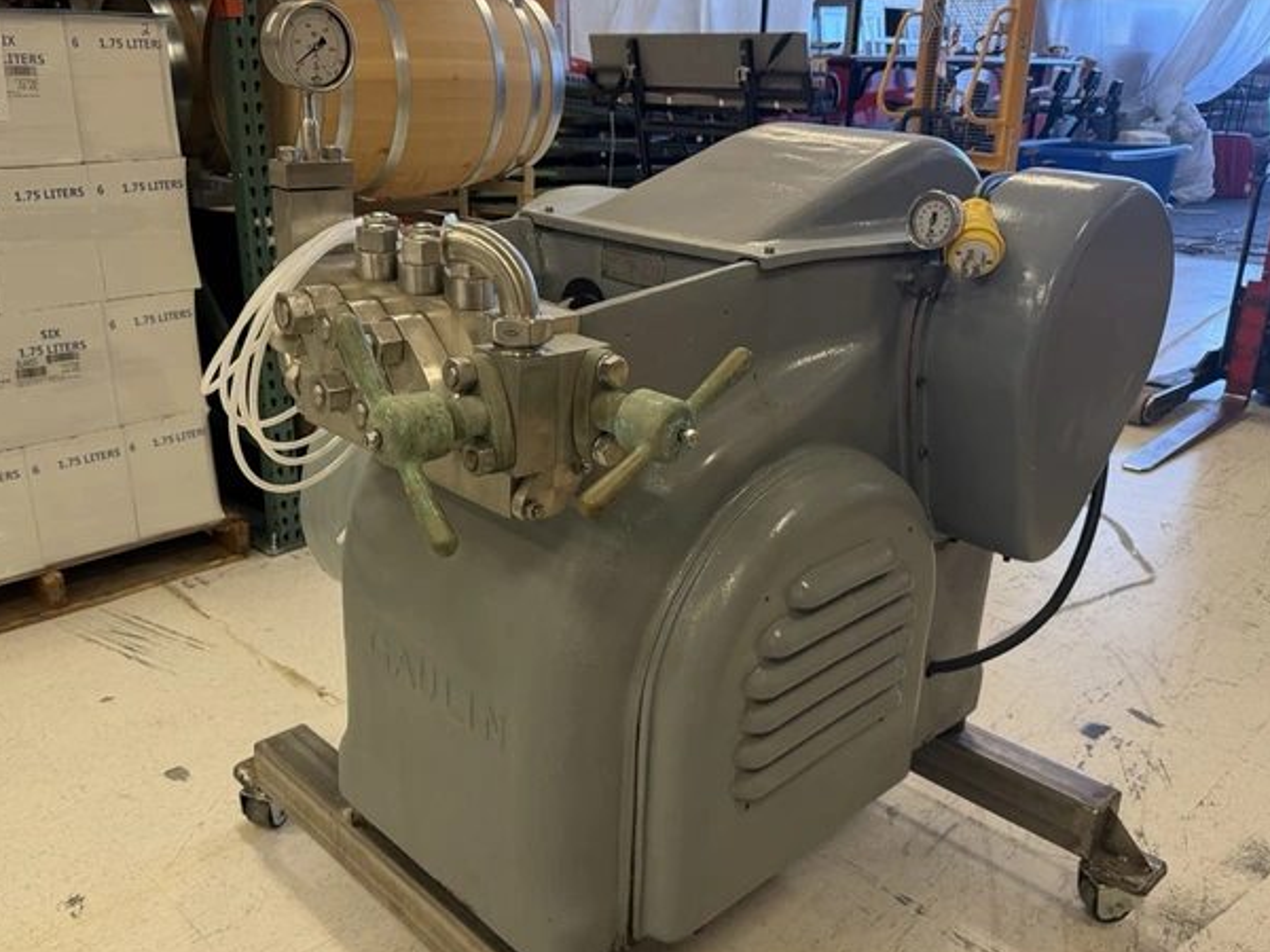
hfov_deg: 60.0
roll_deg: -0.9
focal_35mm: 30
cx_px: 614
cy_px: 507
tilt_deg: -20.8
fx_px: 1101
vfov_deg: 46.8
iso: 400
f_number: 1.78
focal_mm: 6.76
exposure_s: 1/120
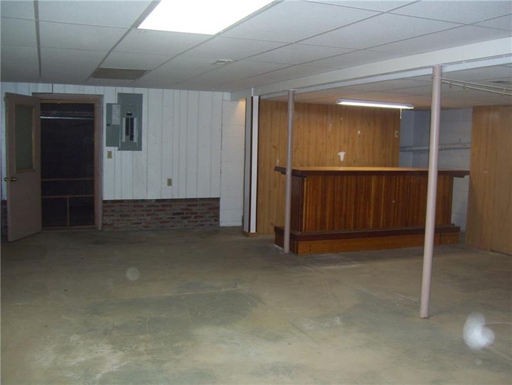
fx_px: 533
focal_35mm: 36
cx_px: 256
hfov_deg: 51.3
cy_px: 192
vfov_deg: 39.7
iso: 200
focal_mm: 6
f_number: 2.7
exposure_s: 1/60
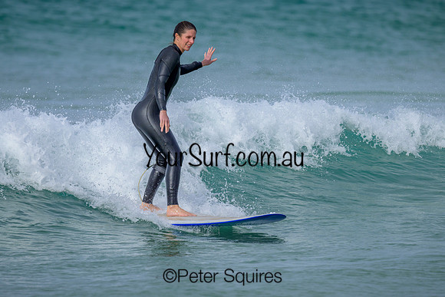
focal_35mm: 1003
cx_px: 205
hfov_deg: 2.1
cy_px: 175
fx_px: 12405
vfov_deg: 1.4
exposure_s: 1/2000
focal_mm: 800
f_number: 6.3
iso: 220
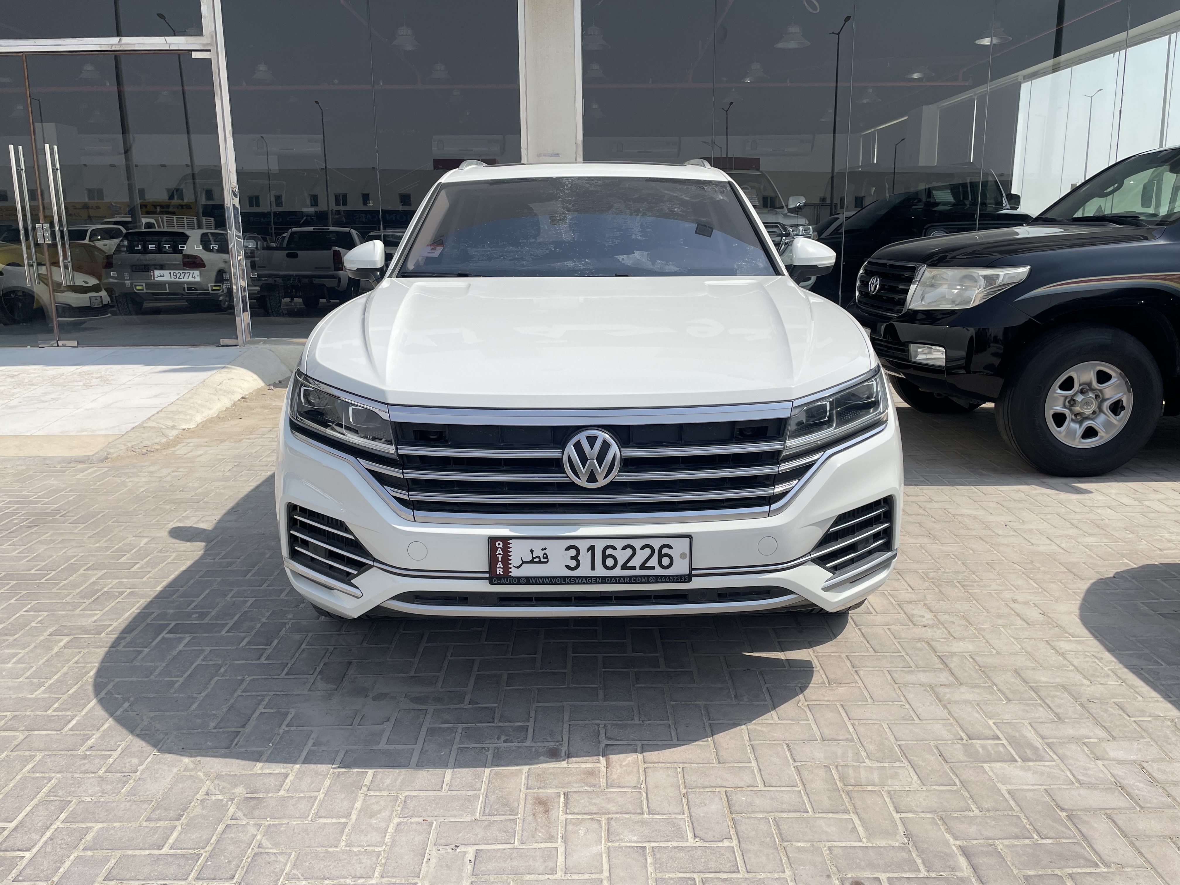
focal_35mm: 26
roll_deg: +0.3
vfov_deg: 53.1
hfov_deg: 67.3
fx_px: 886
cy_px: 442
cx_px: 590
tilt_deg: -12.8
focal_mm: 4.2
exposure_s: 1/5051
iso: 32
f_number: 1.6
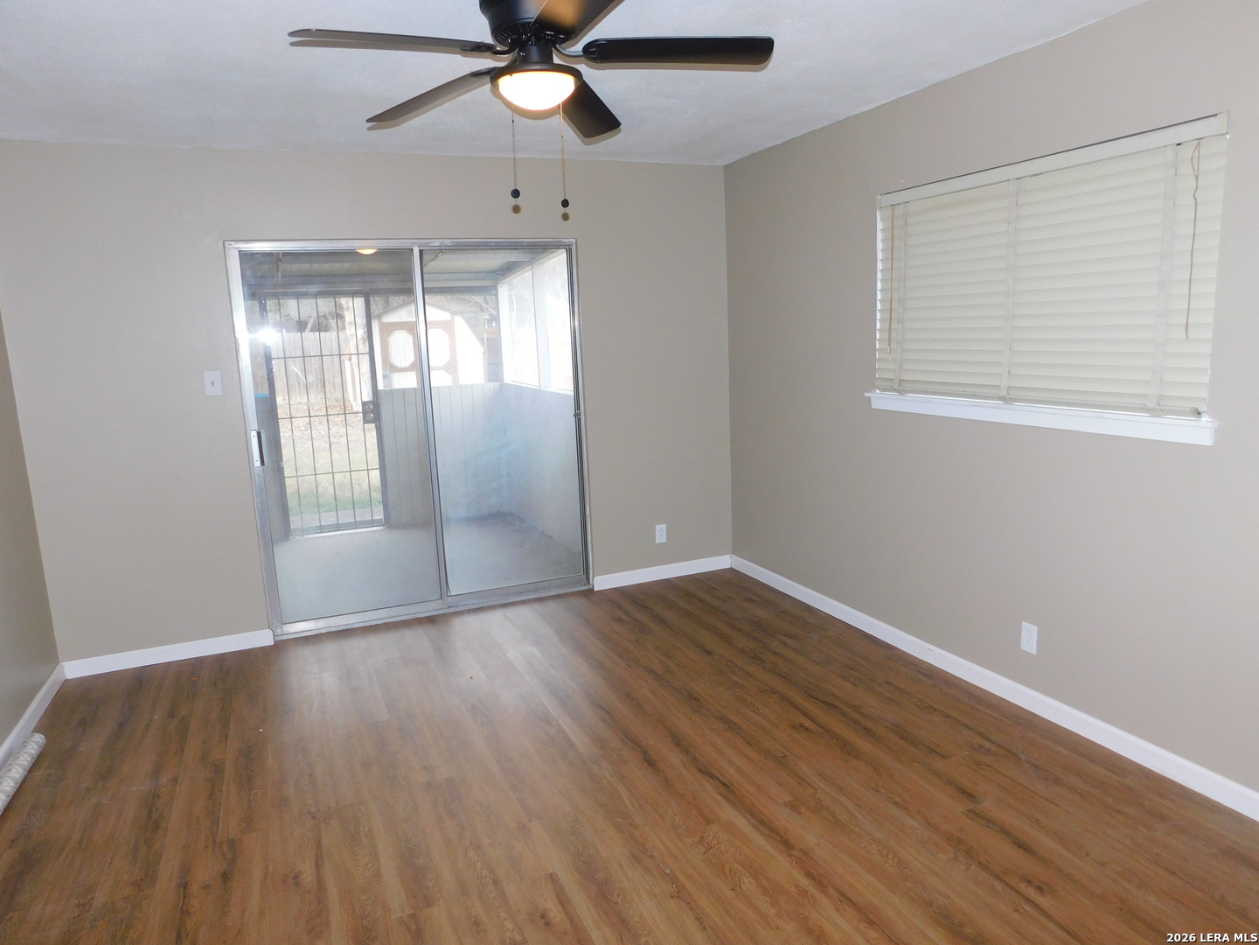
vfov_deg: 58.9
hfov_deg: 73.9
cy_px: 472
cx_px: 630
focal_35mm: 23
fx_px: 837
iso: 200
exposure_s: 1/30
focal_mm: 4
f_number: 3
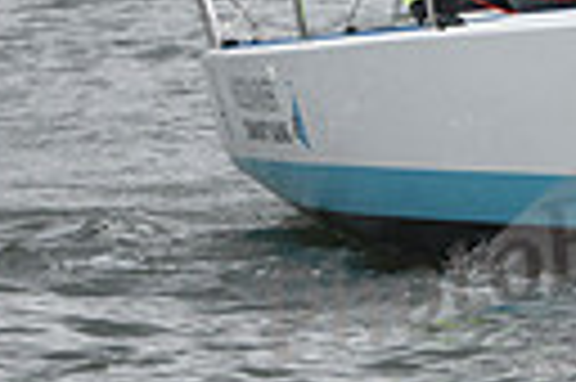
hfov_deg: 3.0
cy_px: -47
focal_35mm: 680
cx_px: 1130
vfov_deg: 2.0
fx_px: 10866
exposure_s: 1/800
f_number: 9
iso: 400
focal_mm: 150
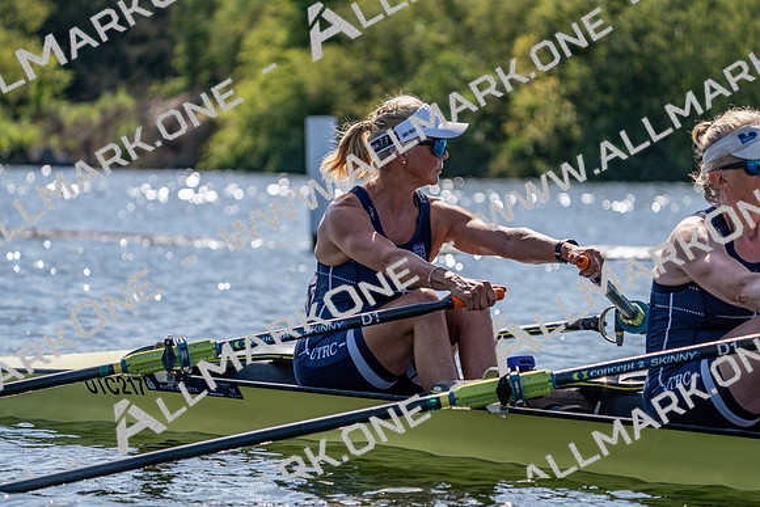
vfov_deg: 6.9
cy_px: 254
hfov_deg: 10.3
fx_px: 4223
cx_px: 380
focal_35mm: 200
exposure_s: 1/2000
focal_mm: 200
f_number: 5.6
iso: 250
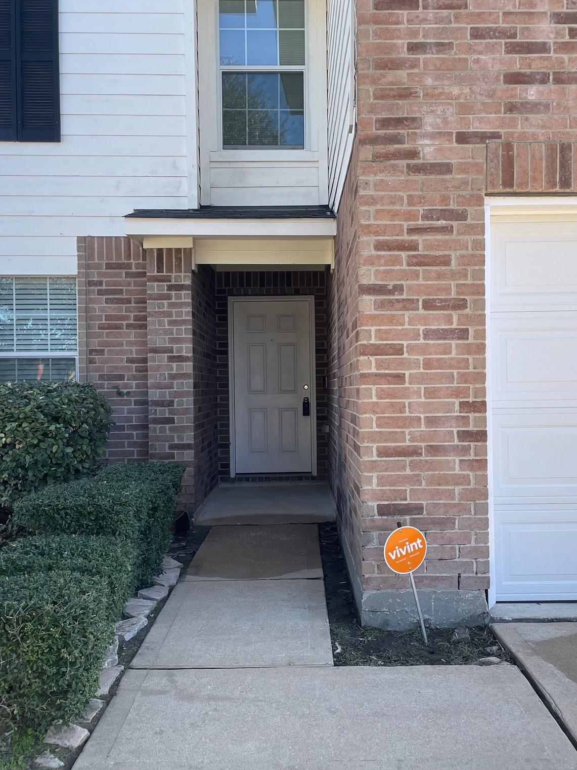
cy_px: 387
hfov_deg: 40.7
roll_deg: +1.1
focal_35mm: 35
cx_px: 316
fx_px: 778
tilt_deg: -0.7
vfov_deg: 52.6
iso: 32
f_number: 1.6
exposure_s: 1/662
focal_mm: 4.2
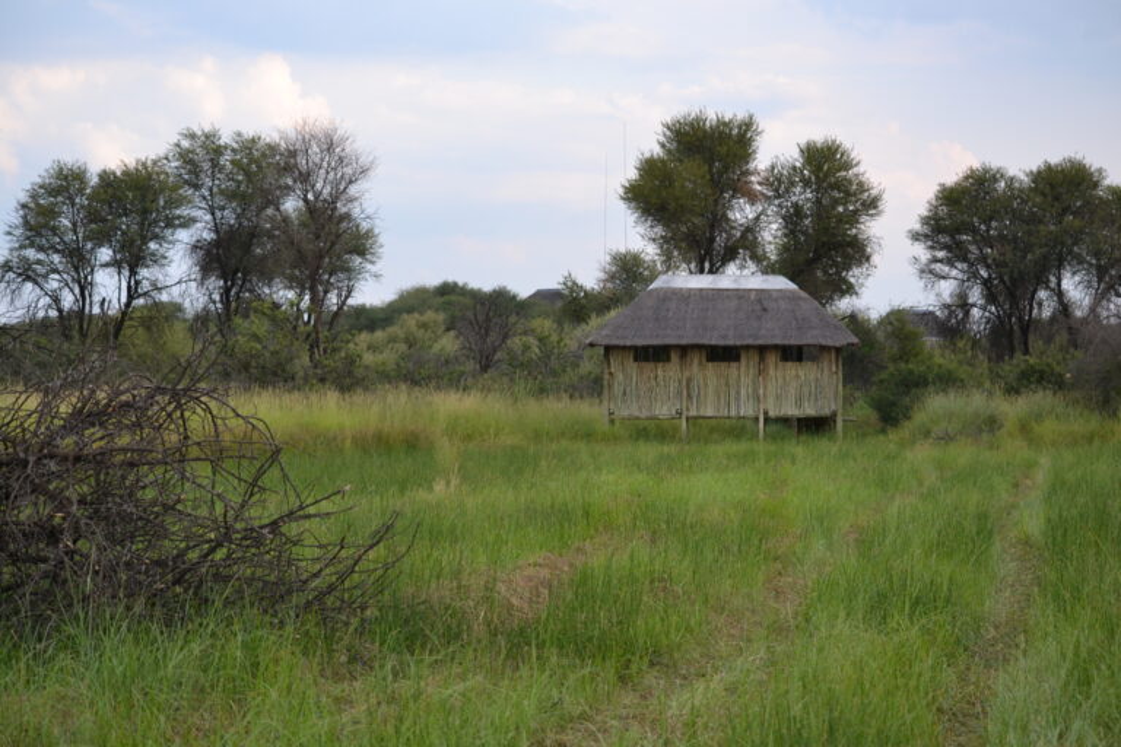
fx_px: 2896
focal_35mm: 93
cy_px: 374
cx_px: 560
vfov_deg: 14.7
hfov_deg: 21.9
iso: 450
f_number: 4.5
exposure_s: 1/500
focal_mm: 62
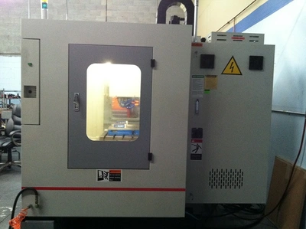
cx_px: 153
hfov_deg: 52.7
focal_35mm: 35
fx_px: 309
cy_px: 114
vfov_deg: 40.6
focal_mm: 3.85
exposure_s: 1/15
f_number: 2.8
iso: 400
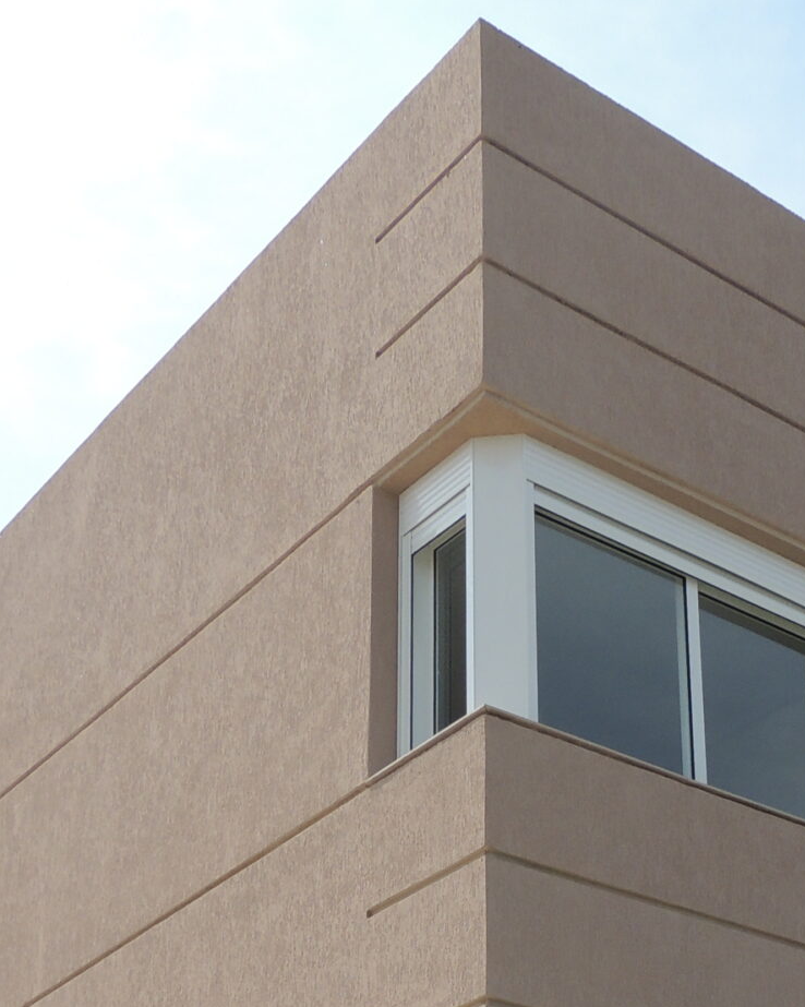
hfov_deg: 23.3
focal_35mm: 65
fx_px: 1936
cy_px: 1036
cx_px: 592
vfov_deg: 27.3
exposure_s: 1/1250
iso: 100
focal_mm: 4.3
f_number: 3
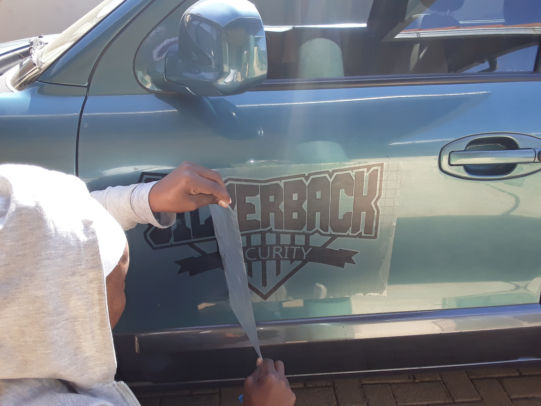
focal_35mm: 30
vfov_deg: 46.8
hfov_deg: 60.0
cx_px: 270
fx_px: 469
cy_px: 203
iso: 40
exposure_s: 1/223
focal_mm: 2.2
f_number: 1.9
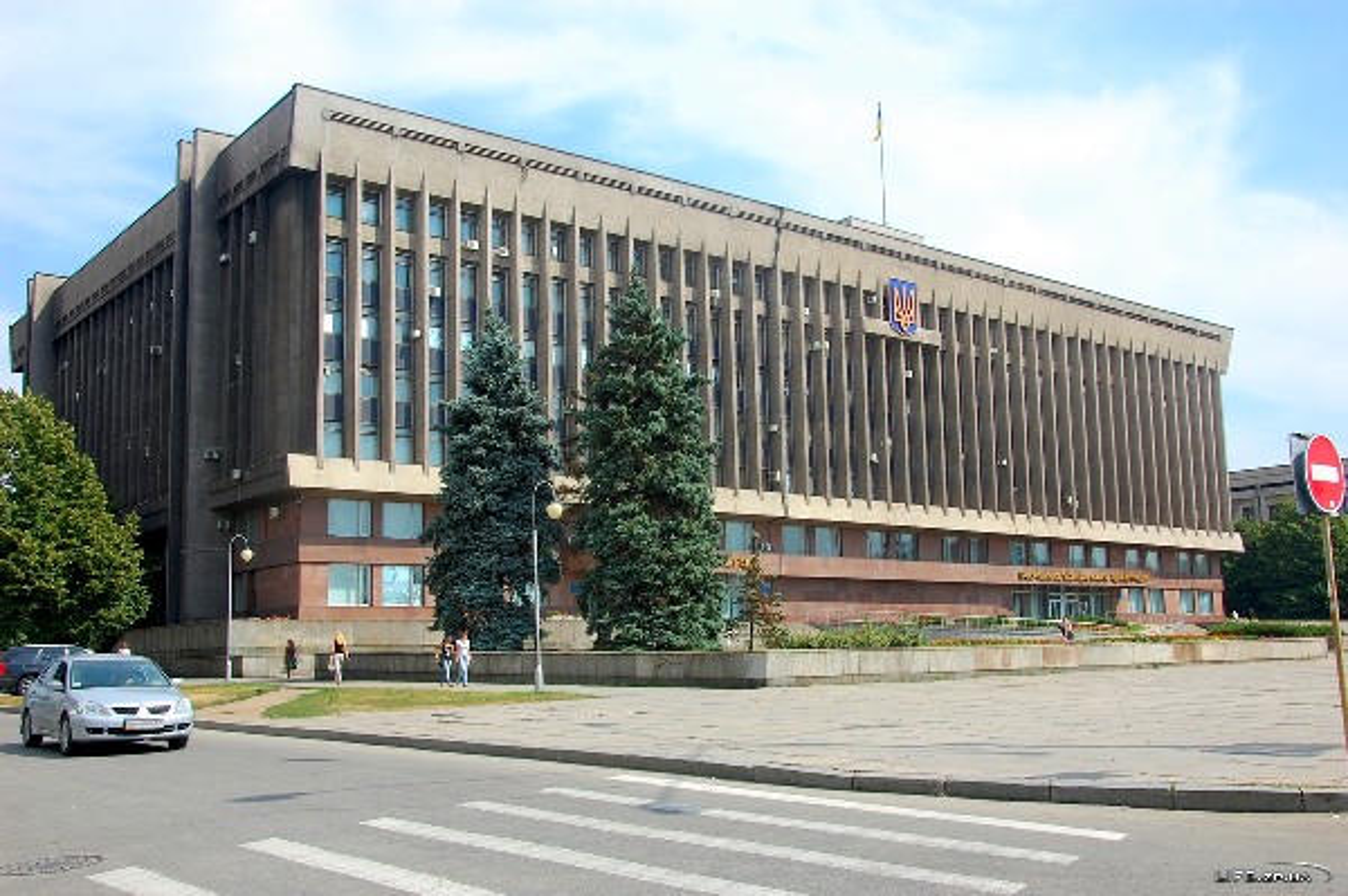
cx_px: 674
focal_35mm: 36
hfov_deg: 53.2
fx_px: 1347
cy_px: 448
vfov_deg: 36.8
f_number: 10
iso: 250
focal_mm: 24
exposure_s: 1/250
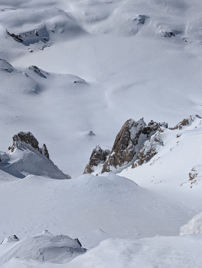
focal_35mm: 49
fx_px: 380
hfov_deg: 29.7
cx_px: 101
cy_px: 134
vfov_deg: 38.9
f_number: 1.7
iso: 30
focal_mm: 6.9
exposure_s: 1/6993
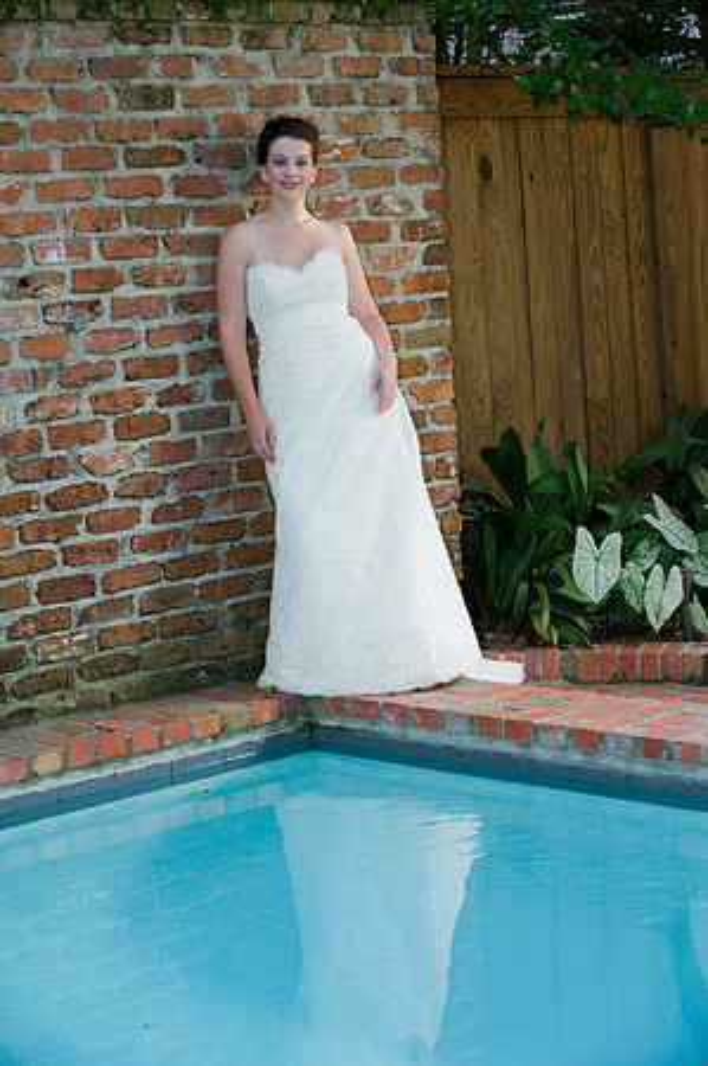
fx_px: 2424
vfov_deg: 24.8
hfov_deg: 16.6
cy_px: 533
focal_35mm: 82
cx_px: 354
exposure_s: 1/60
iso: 400
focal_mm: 82
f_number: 5
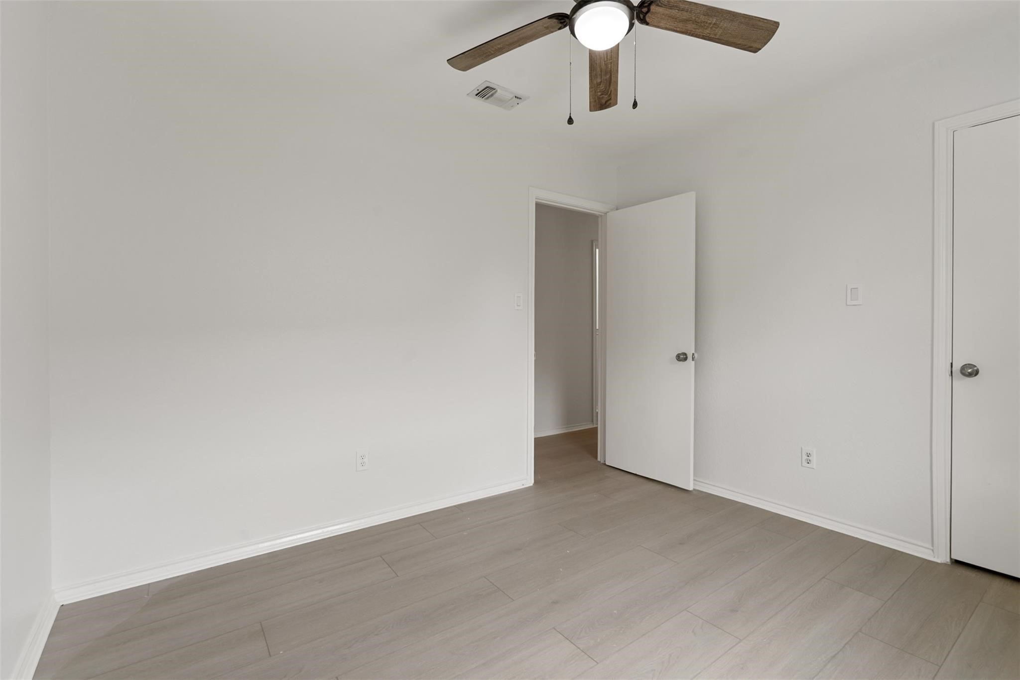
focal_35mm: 16
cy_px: 340
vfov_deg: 73.7
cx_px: 510
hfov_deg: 96.7
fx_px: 453
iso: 400
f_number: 8
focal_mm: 16
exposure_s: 1/10
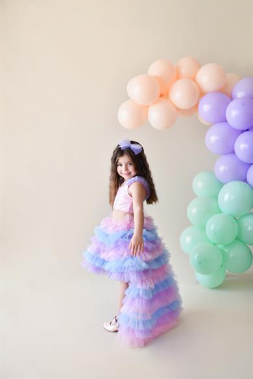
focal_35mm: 35
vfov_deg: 54.4
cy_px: 190
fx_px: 369
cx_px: 126
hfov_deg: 37.9
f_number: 2
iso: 250
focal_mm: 35
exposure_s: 1/320
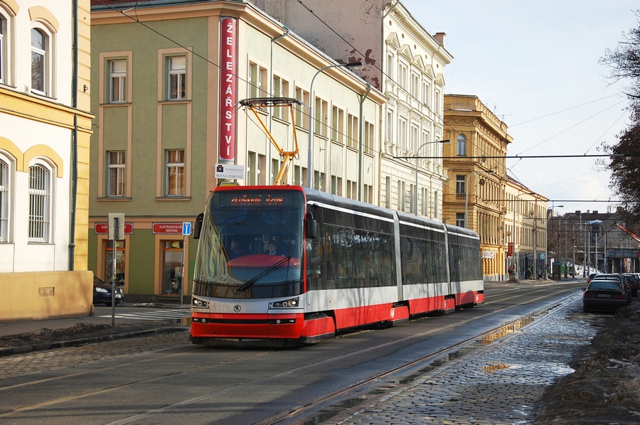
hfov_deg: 31.9
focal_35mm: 63
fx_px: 1119
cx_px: 320
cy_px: 212
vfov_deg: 21.5
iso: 220
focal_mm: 42
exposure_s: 1/1000
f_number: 4.8
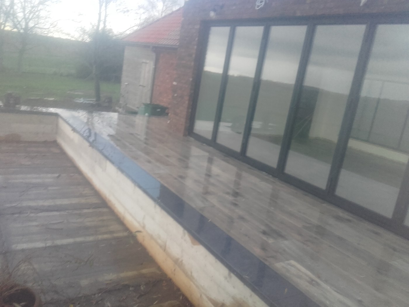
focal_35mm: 31
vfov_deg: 45.4
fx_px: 366
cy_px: 154
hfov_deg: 58.4
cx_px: 204
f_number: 2.2
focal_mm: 3.31
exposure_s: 1/33
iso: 110
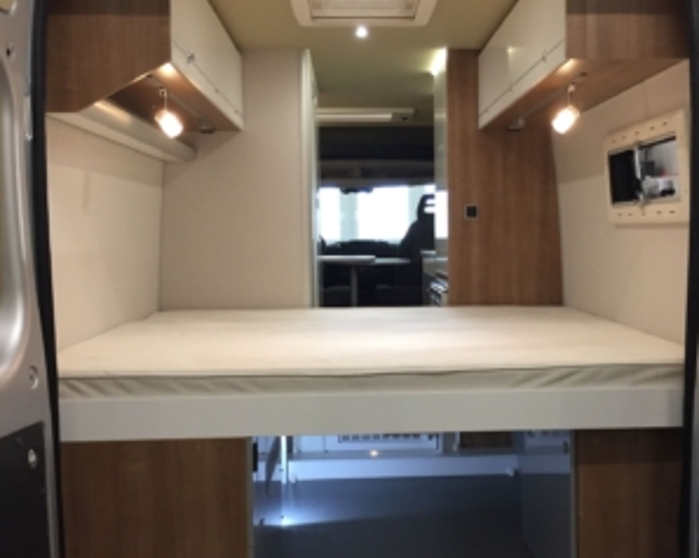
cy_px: 286
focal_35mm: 38
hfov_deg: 47.9
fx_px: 786
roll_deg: +0.4
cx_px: 385
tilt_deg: -4.9
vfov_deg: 39.1
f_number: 2.2
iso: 64
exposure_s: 1/33
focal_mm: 4.15
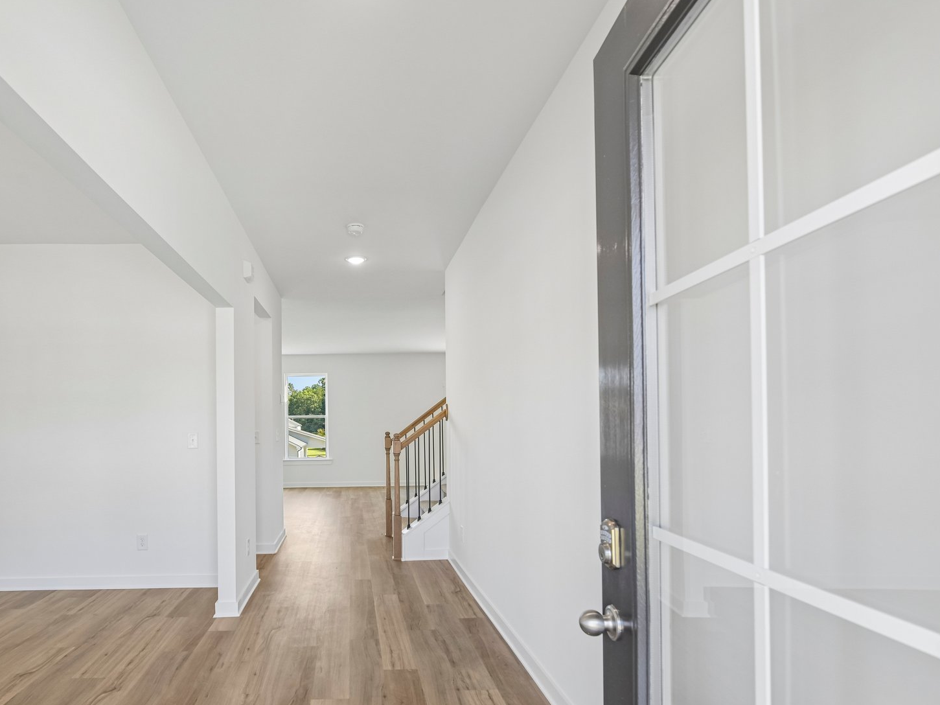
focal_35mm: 19
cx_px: 369
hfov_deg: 83.5
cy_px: 423
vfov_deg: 68.0
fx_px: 516
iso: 200
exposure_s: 1/50
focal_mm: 14
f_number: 8
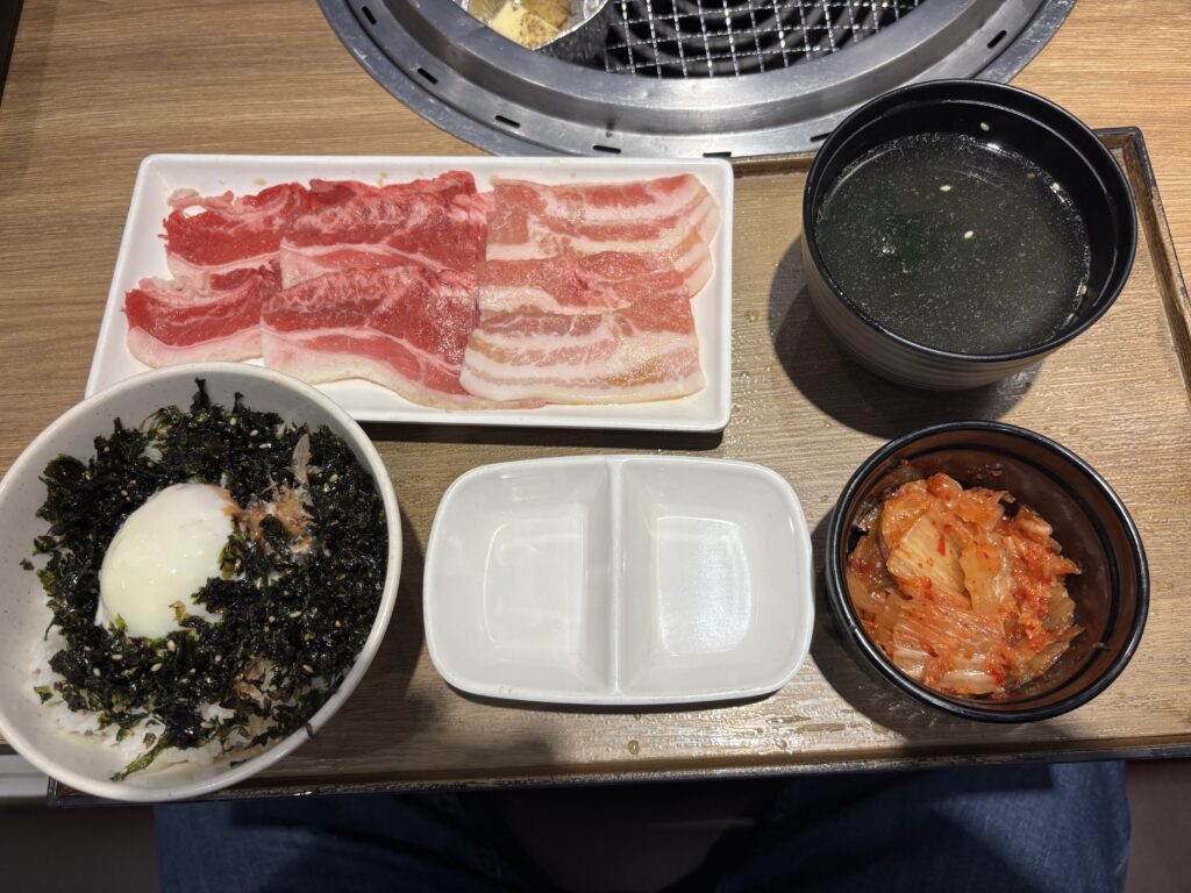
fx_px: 895
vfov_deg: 53.1
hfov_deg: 67.3
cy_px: 446
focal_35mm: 26
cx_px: 596
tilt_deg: -69.3
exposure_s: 1/100
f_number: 1.6
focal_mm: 5.96
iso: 40
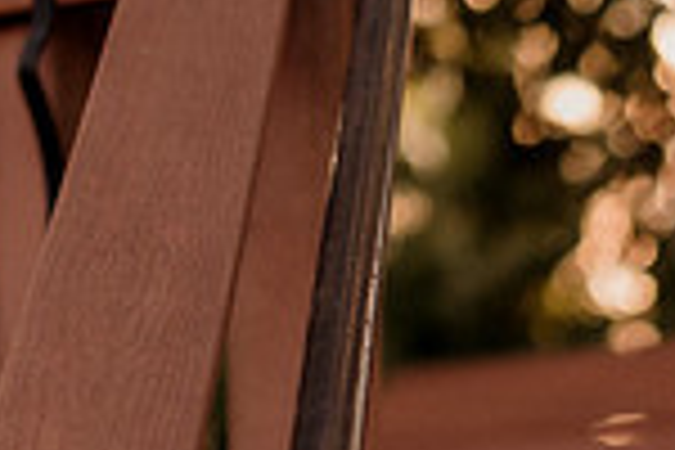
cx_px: 824
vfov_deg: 6.7
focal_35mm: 199
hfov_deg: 10.2
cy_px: 850
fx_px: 3731
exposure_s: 1/1000
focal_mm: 50
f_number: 1.4
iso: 250
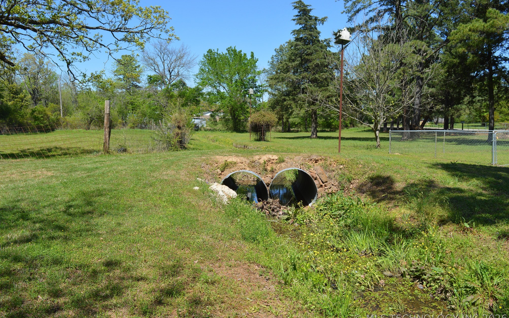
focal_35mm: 28
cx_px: 251
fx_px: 388
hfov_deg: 66.5
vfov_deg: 44.5
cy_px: 154
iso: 100
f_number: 8
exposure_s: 1/250
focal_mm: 18
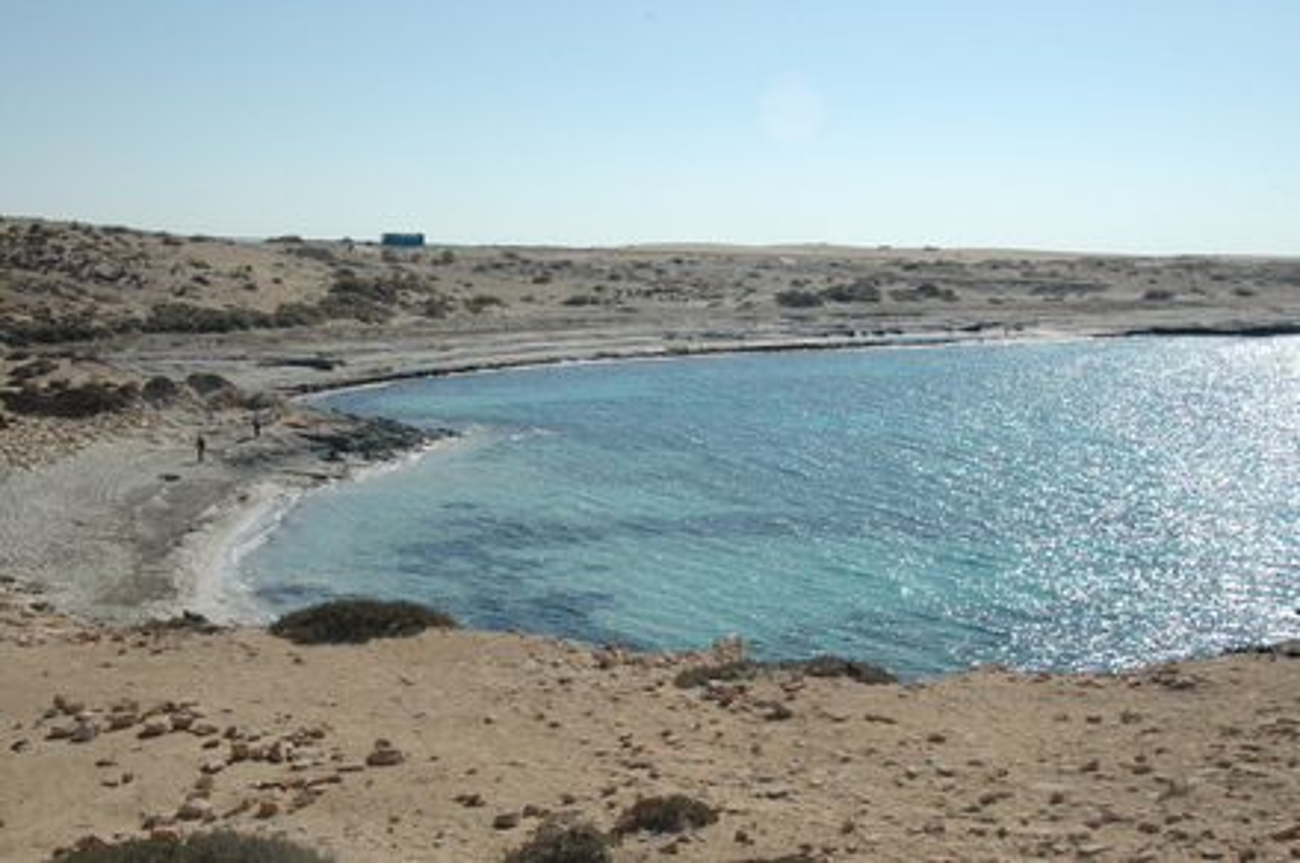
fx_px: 1677
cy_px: 432
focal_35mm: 46
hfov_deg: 42.4
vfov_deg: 28.9
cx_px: 650
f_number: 13
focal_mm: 31
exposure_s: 1/640
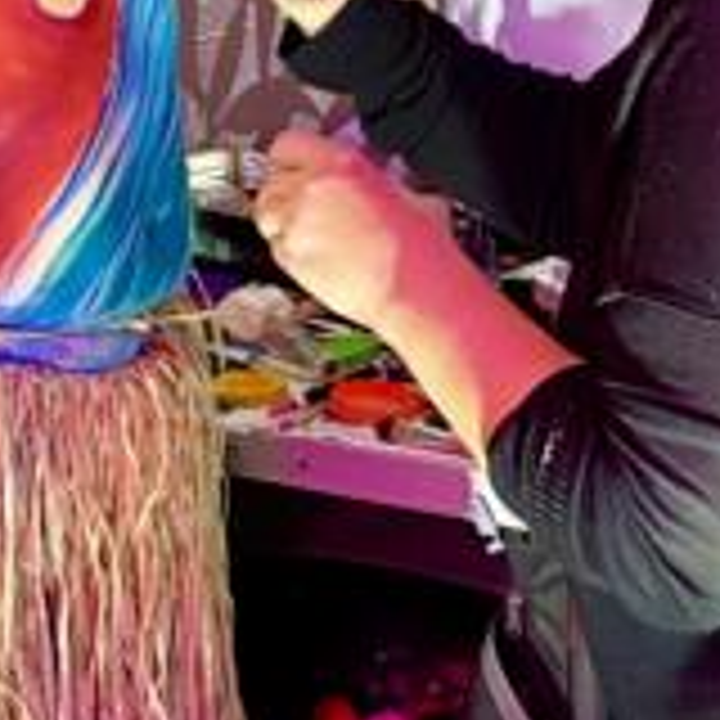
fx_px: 2706
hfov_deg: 15.1
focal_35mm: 115
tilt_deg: -18.5
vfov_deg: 15.2
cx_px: 441
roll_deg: +0.1
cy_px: 382
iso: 250
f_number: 1.8
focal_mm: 4.25
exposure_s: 1/50
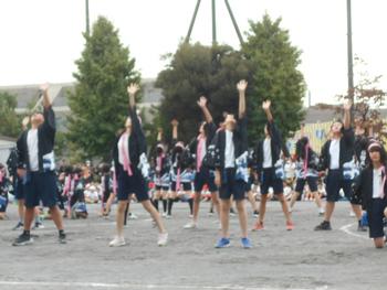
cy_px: 145
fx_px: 1108
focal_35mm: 99
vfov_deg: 15.0
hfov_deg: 19.8
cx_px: 194
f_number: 5.5
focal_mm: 17.6
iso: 200
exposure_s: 1/250
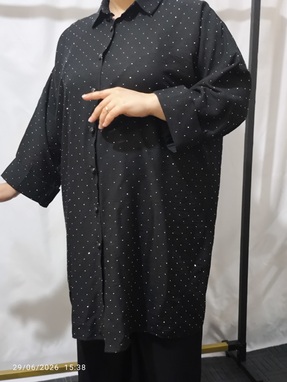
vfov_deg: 47.8
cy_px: 191
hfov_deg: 36.8
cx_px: 144
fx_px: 431
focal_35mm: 39
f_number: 1.7
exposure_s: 1/25
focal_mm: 4.71
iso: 2000
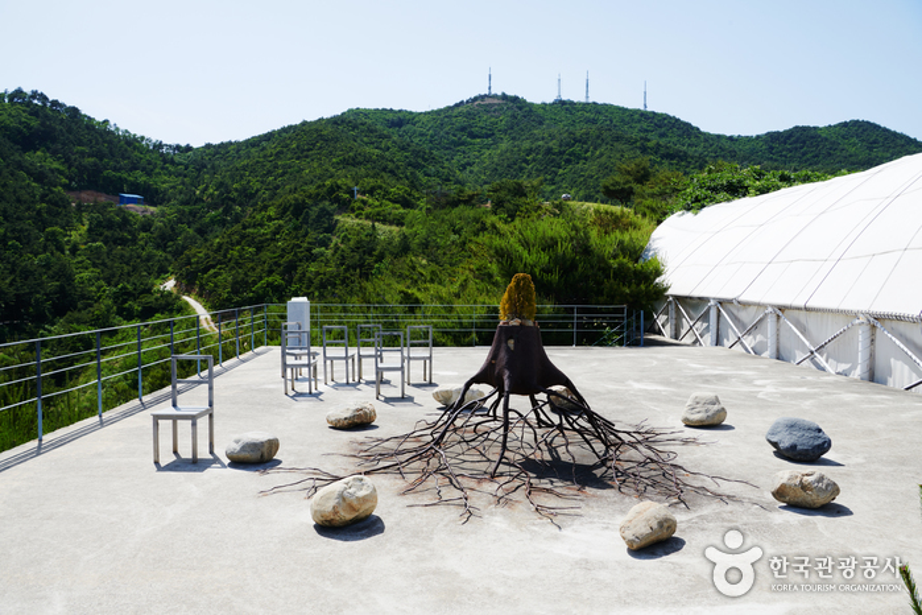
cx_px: 461
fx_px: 743
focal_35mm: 29
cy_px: 308
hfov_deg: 63.7
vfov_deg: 45.0
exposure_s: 1/200
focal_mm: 29
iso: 160
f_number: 13
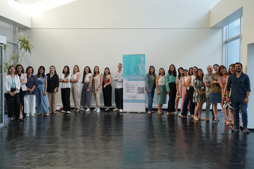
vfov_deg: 37.9
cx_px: 127
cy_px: 84
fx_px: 247
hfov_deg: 54.4
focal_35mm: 35
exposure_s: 1/60
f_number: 4
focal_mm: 35
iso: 160
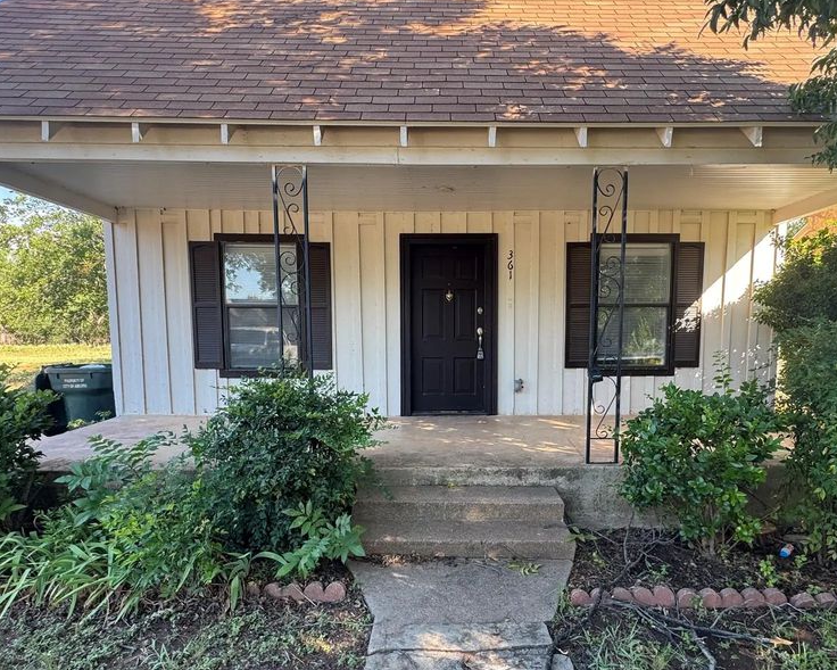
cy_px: 379
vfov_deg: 70.6
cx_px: 448
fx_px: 471
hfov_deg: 83.2
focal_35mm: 19
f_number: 2.2
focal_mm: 2.22
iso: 40
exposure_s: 1/99
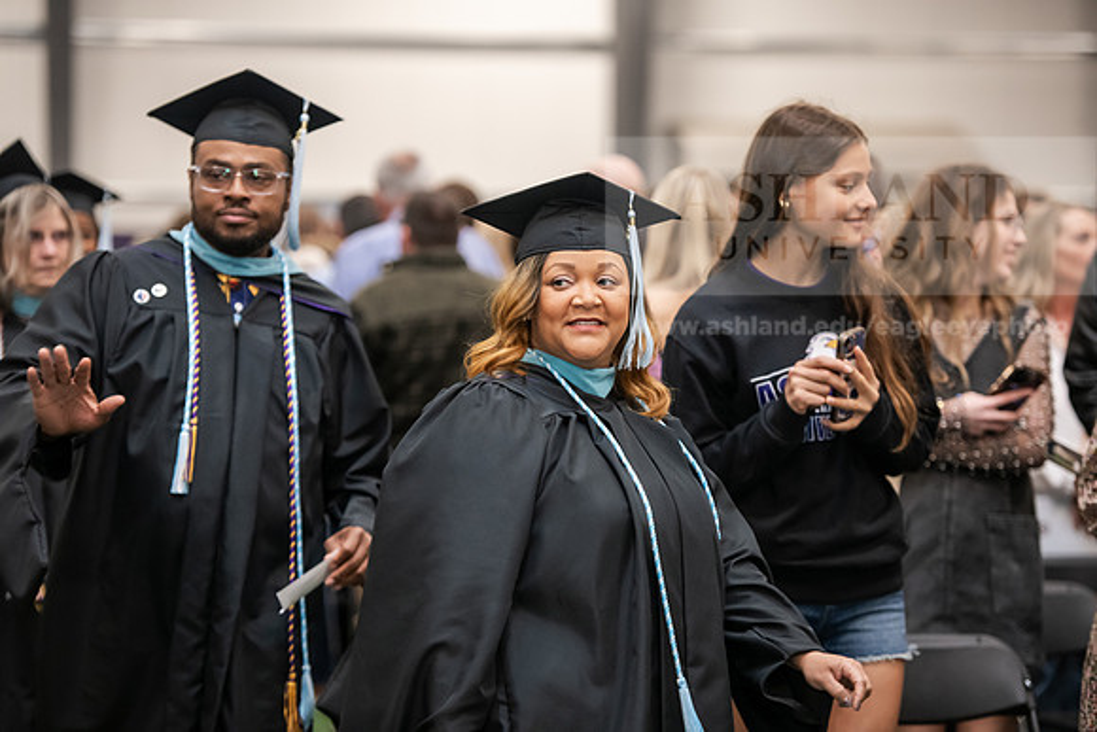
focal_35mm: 125
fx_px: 3810
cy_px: 366
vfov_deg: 11.0
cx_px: 548
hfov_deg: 16.4
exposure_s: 1/200
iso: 2500
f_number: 3.2
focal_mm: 125
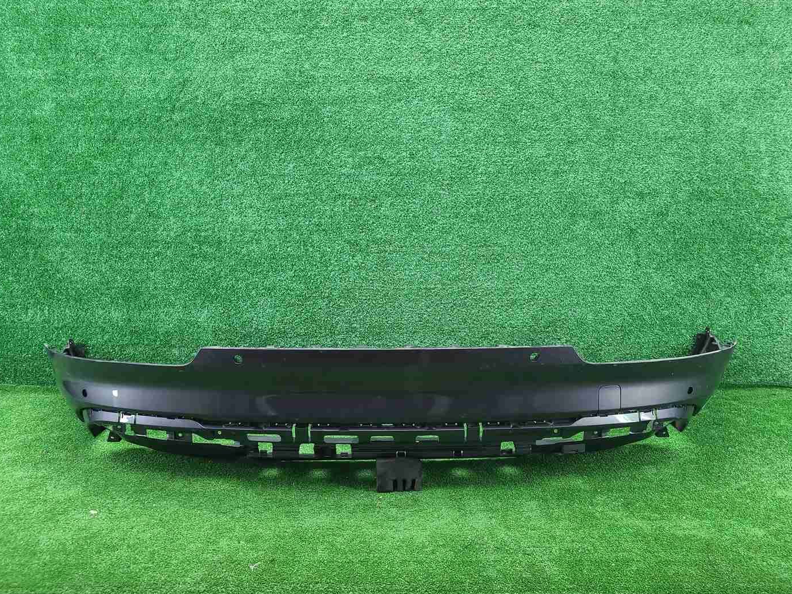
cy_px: 306
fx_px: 618
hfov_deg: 65.3
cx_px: 395
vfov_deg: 51.3
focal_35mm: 27
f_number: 1.8
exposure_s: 1/50
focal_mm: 5.4
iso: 212
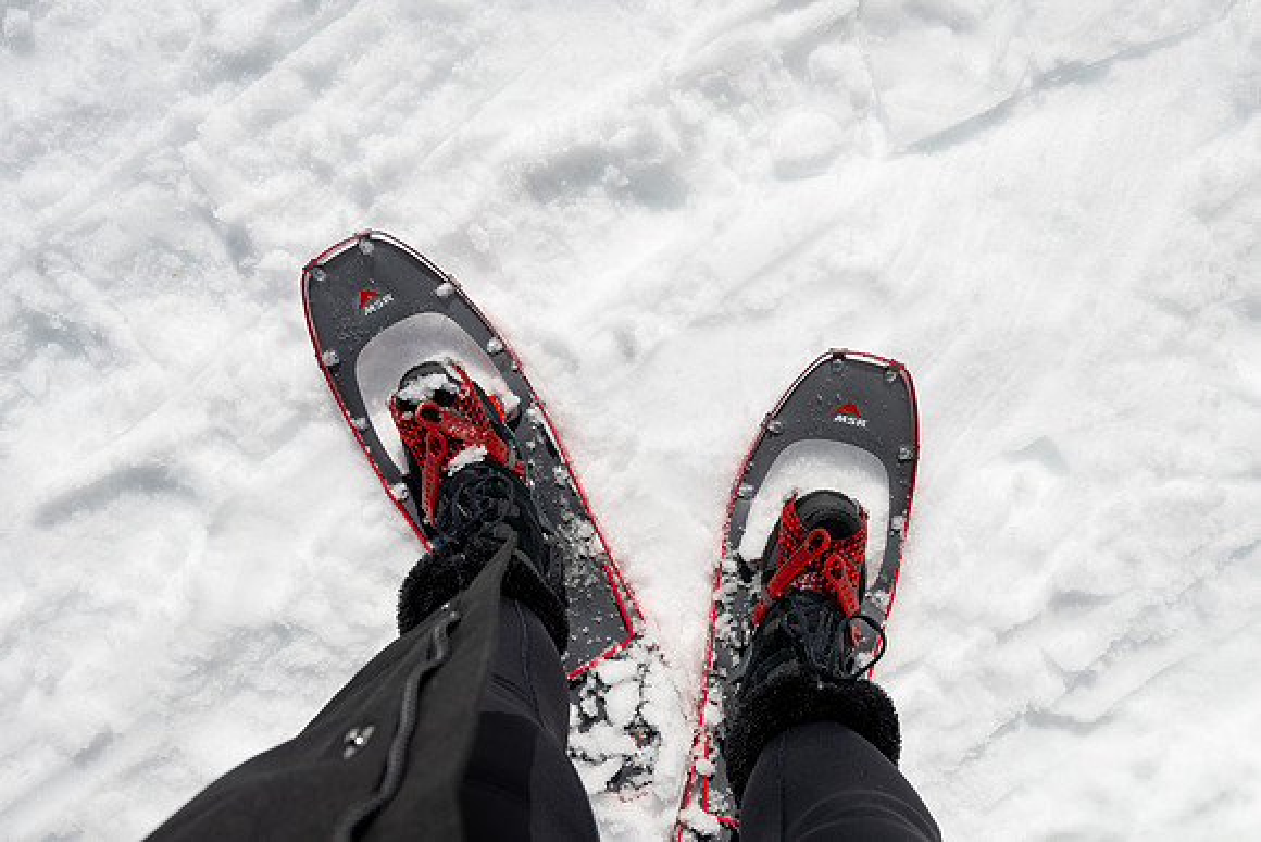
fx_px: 1030
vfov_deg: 44.4
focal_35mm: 29
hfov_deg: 62.9
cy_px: 448
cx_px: 625
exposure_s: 1/250
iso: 80
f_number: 9
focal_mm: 24
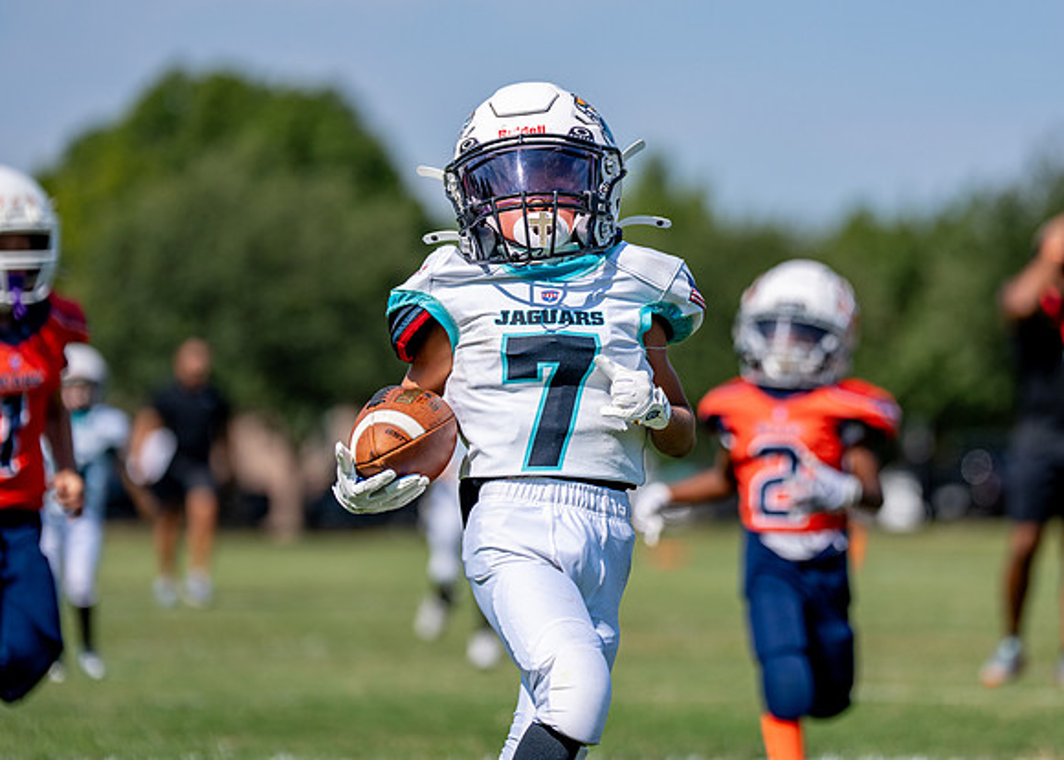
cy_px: 316
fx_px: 5686
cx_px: 589
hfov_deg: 10.7
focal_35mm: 188
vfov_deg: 7.6
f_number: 2.8
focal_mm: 150
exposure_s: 1/5000
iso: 200
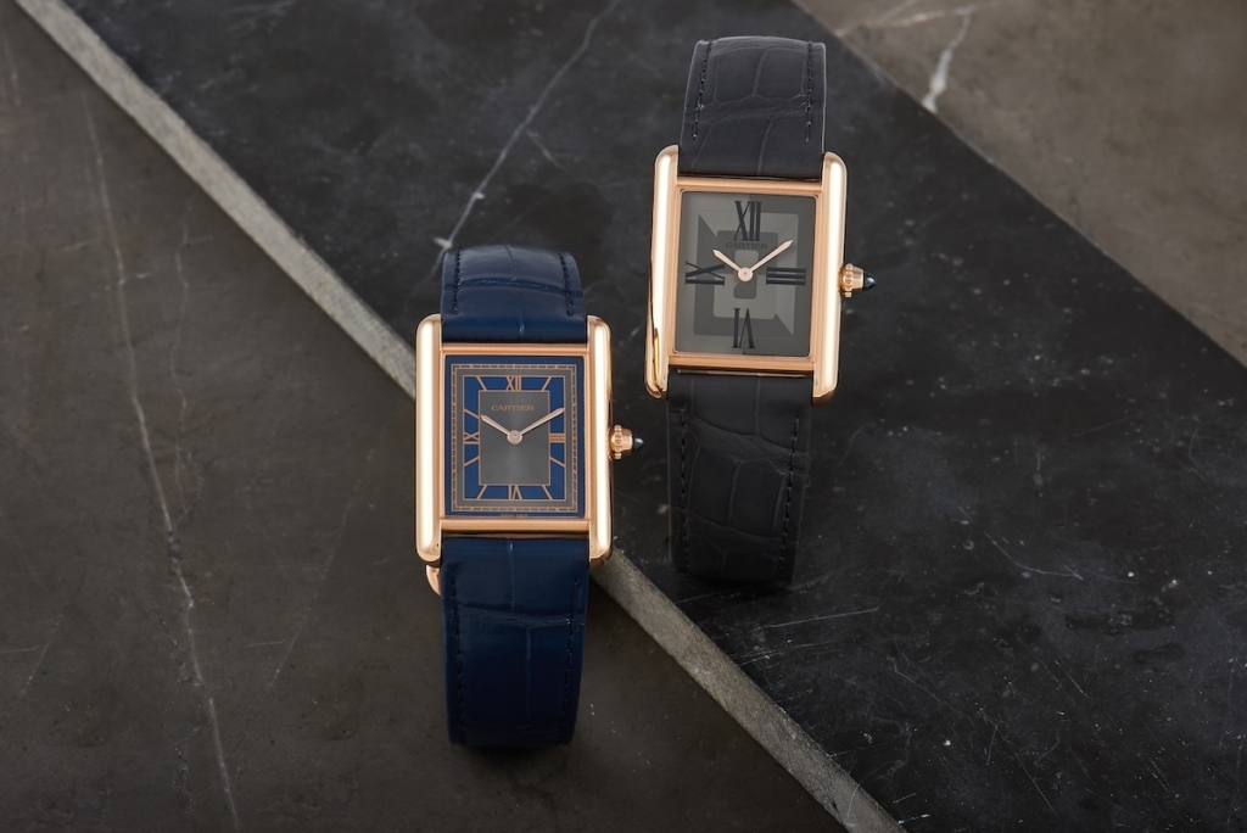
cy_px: 416
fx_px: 3639
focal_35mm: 105
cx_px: 624
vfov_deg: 13.1
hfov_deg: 19.4
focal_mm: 105
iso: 200
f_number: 25
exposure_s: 1/160
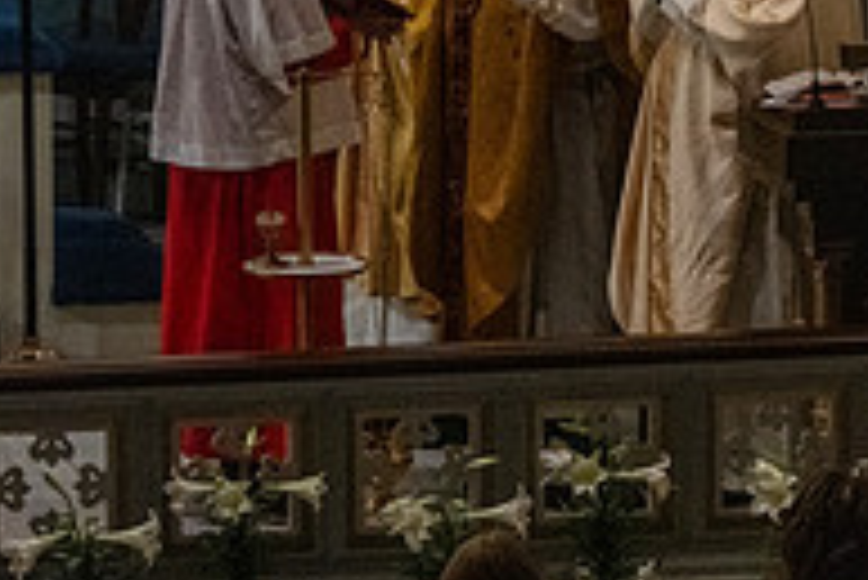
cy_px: 218
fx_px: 8710
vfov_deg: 3.8
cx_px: 513
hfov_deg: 5.7
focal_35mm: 361
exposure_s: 1/60
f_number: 14
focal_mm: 120
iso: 5000
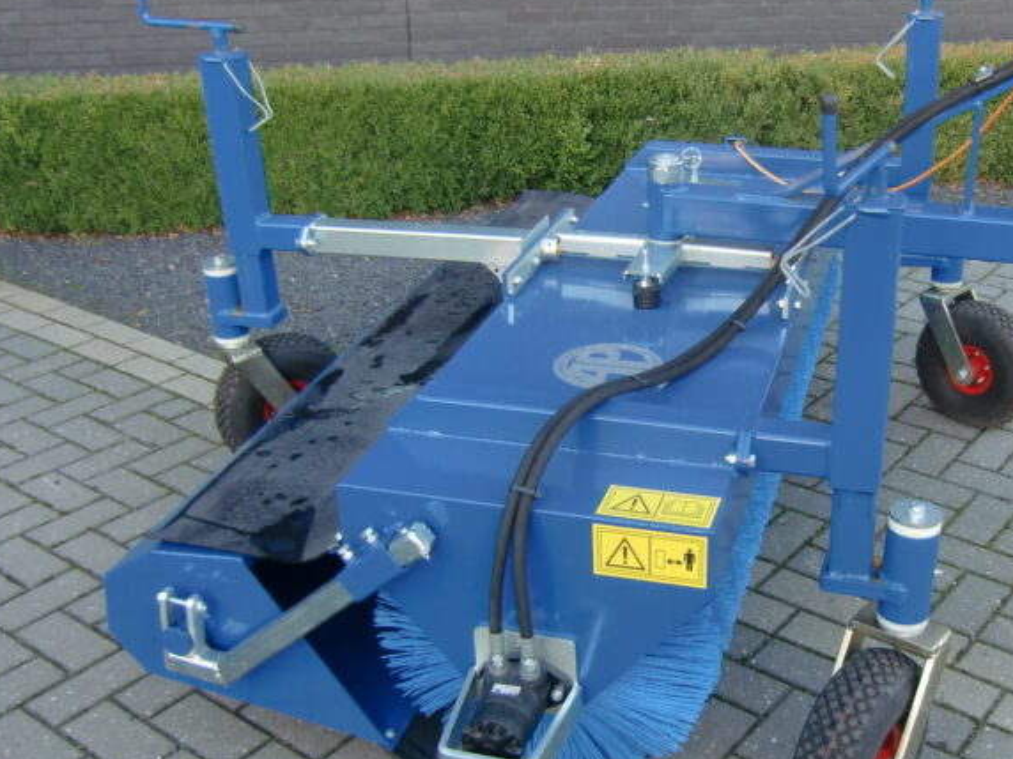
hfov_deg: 43.3
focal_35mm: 43
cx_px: 661
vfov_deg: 33.5
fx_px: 1258
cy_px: 441
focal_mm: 4.3
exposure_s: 1/60
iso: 100
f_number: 3.2
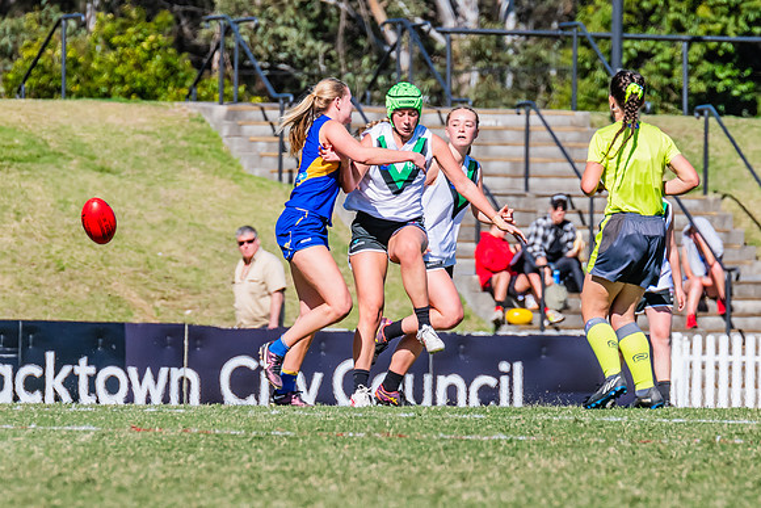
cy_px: 271
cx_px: 367
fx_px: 16629
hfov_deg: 2.6
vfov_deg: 1.7
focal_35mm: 787
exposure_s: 1/1250
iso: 640
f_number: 11
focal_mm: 420
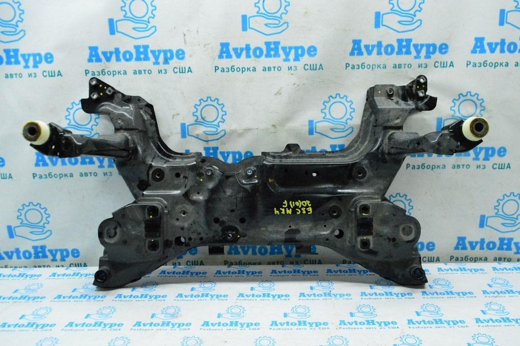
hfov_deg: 57.3
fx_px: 476
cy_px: 173
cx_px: 260
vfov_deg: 39.9
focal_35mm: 33
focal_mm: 22
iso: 6400
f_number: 6.3
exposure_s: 1/320
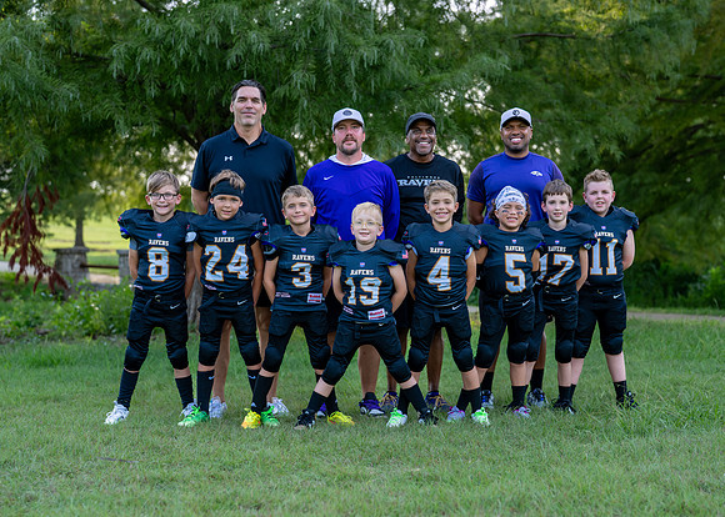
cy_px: 261
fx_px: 1332
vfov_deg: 22.0
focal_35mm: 65
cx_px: 393
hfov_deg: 30.4
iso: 100
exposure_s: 1/500
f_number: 2.2
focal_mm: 50
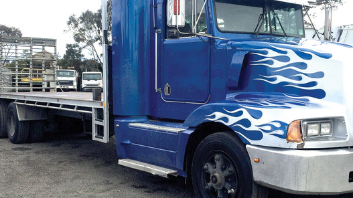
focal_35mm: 48
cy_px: 102
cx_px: 189
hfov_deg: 42.9
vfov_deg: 24.9
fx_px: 449
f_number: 2.2
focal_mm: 4.15
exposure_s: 1/2198
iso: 32
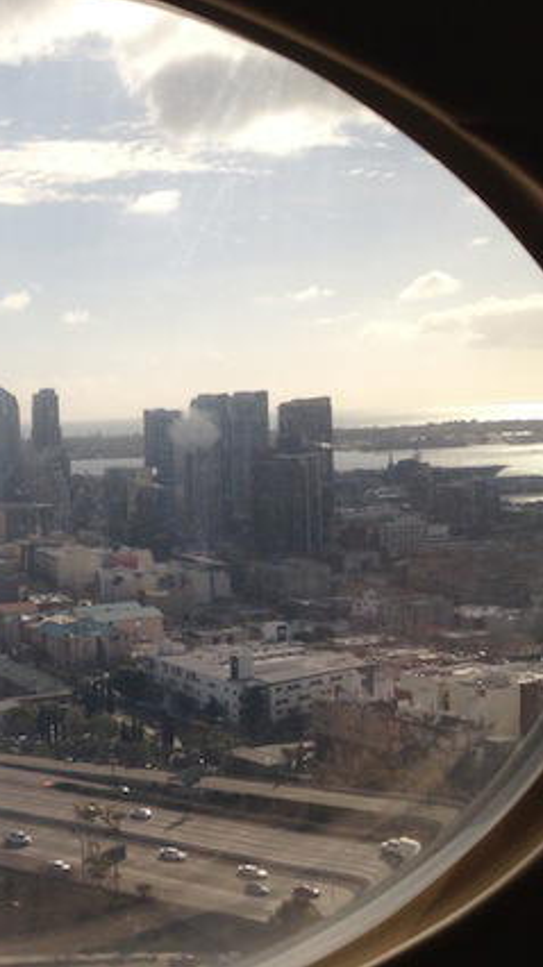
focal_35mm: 49
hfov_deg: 22.5
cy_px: 482
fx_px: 1257
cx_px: -105
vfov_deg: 42.1
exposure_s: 1/1323
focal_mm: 4.12
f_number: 2.4
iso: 50
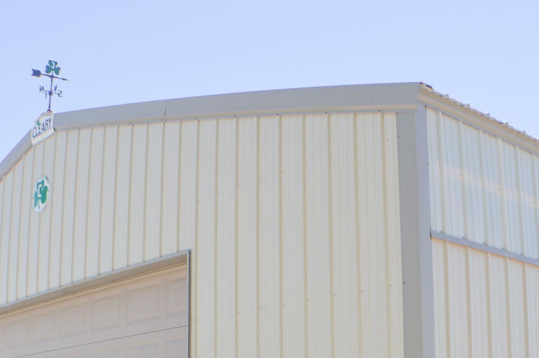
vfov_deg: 16.6
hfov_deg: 25.3
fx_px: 1197
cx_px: 323
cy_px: 378
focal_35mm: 80
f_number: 7.1
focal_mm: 24
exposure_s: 1/200
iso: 100
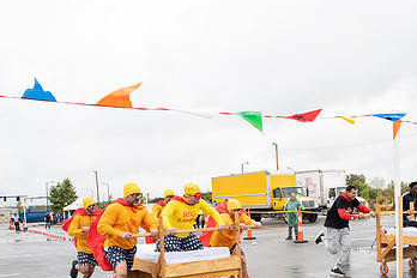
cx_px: 298
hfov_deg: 47.1
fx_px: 463
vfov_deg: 32.4
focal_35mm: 40
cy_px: 226
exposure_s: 1/400
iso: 400
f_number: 6.3
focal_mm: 24
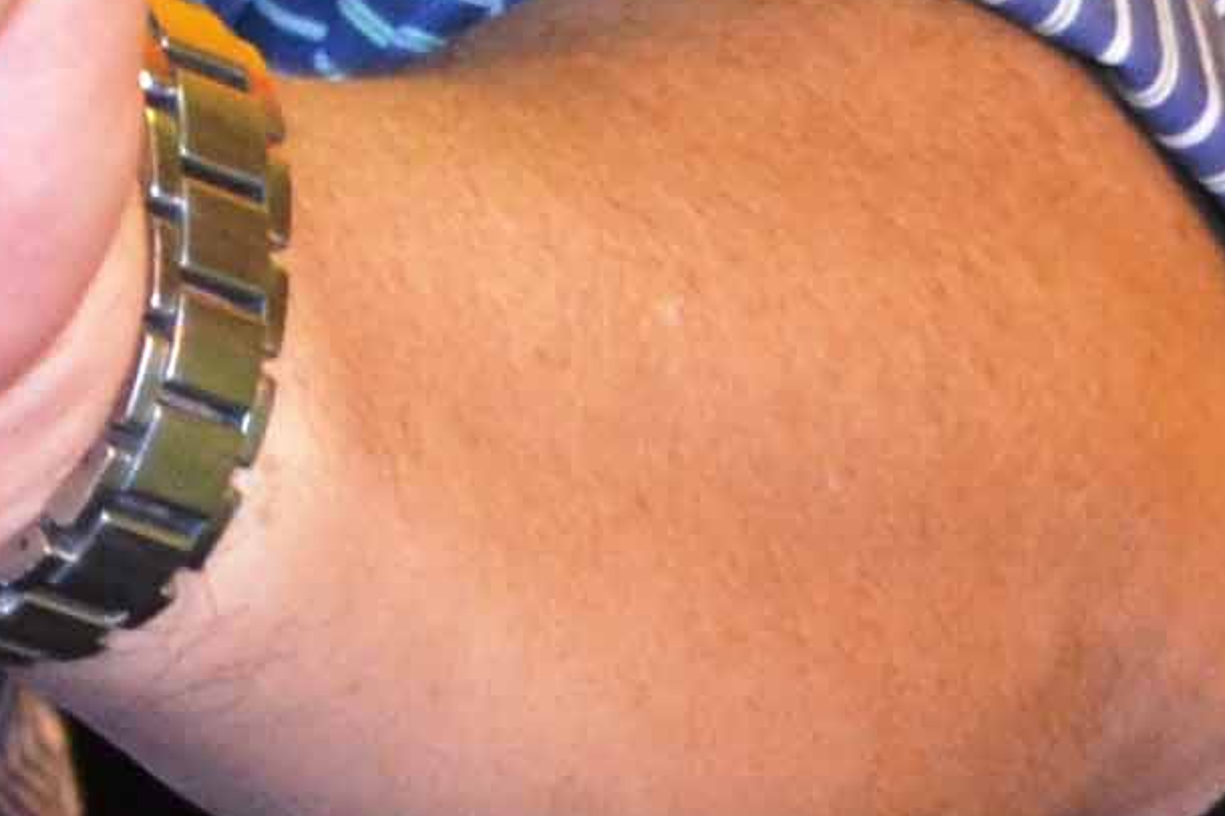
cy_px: -1154
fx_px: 7724
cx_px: -2084
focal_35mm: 227
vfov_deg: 5.8
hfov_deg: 8.1
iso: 1600
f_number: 3.8
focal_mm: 20
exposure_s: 1/100
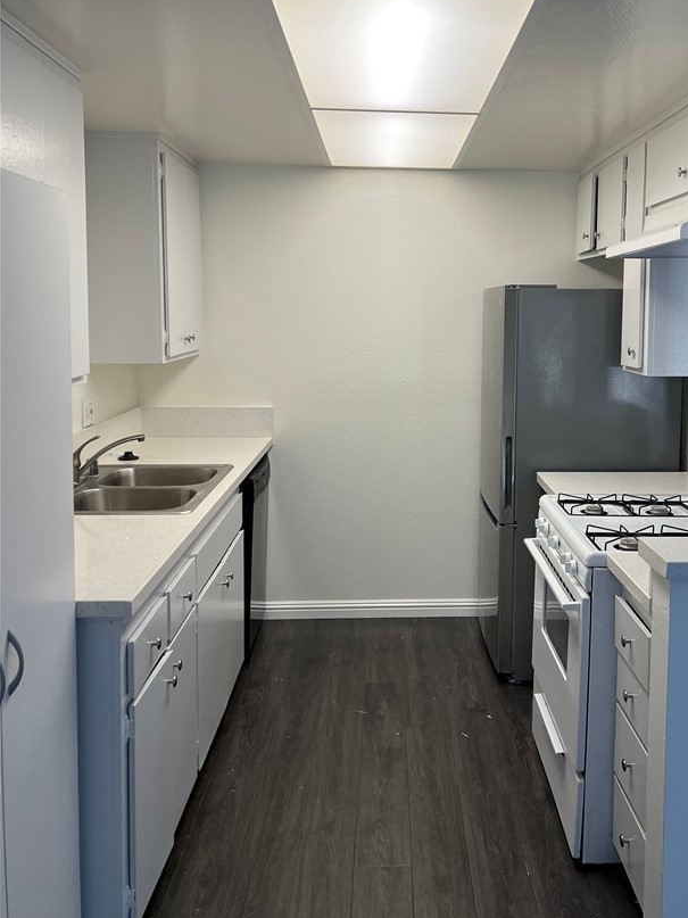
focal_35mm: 33
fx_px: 875
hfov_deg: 42.6
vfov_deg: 55.1
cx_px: 436
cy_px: 384
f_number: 1.5
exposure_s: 1/120
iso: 100
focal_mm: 5.7
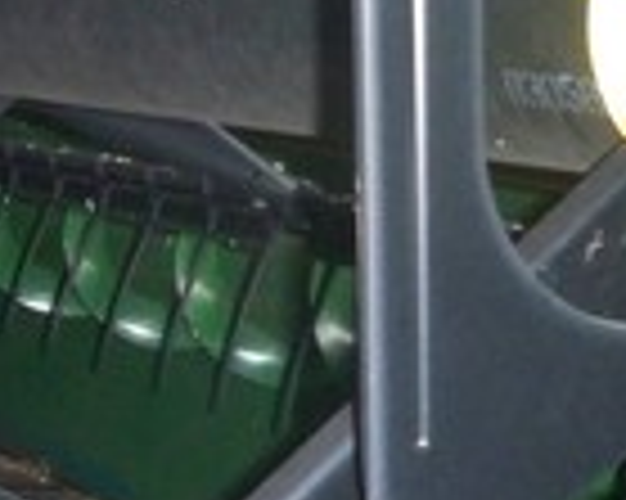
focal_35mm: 134
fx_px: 2481
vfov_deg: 11.5
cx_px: -153
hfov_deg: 13.9
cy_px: 356
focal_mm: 6.3
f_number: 3.1
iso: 400
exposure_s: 1/60
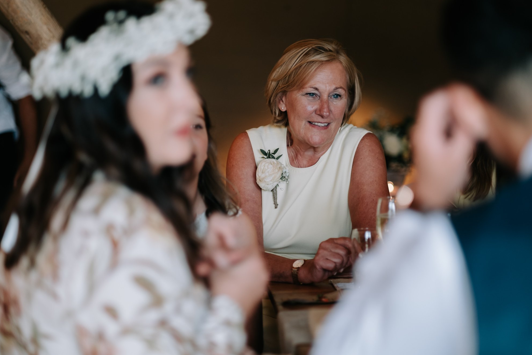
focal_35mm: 87
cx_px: 271
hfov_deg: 23.4
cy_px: 175
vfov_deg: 15.7
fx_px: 1286
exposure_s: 1/200
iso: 320
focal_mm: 56
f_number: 1.2
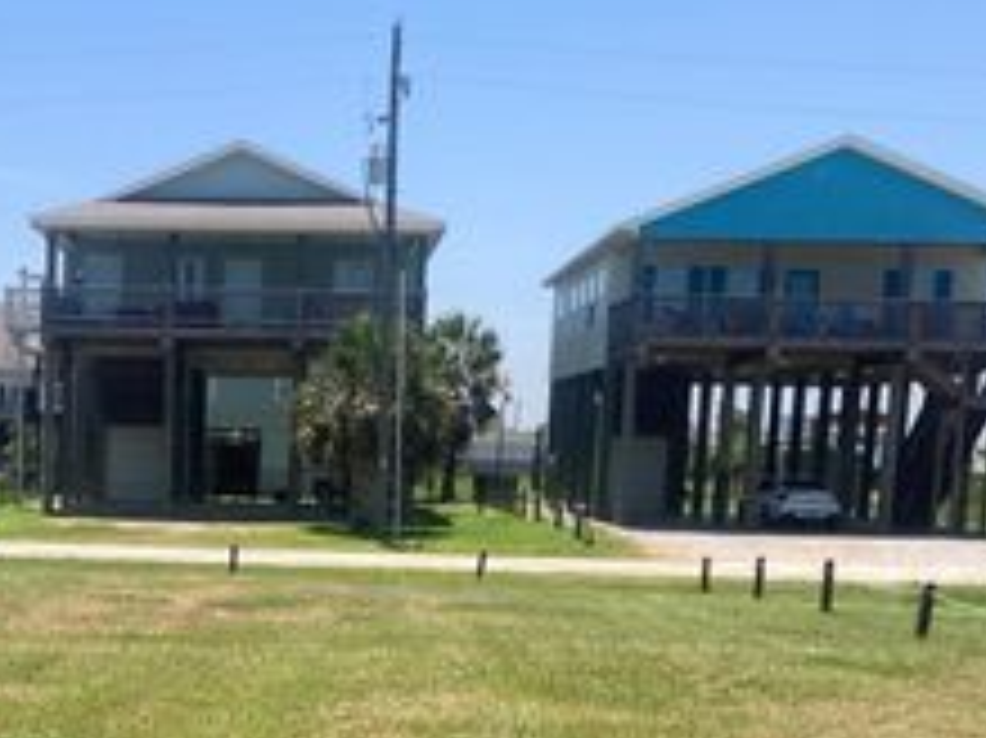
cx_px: 126
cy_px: 754
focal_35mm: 64
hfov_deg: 29.2
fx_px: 1822
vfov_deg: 22.0
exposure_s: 1/1715
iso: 20
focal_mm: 3.99
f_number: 1.8
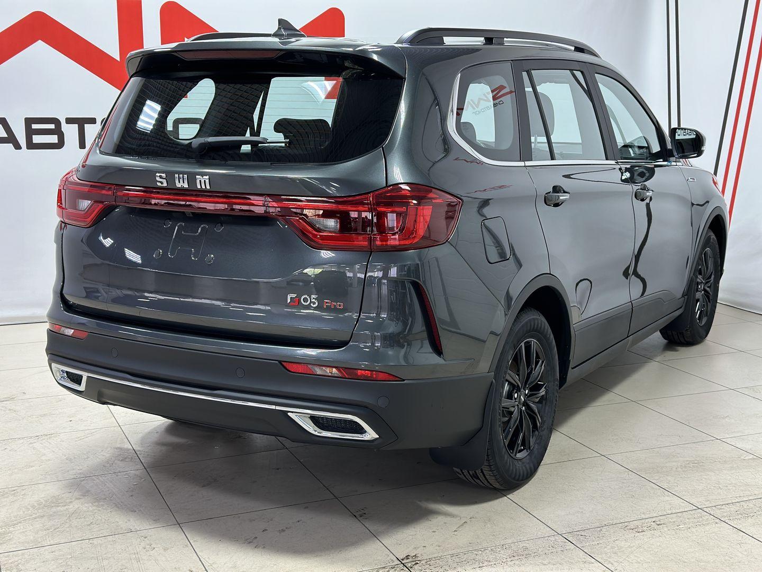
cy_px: 286
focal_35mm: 48
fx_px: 1057
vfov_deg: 30.3
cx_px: 381
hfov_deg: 39.7
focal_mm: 6.86
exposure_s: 1/50
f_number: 1.78
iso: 125
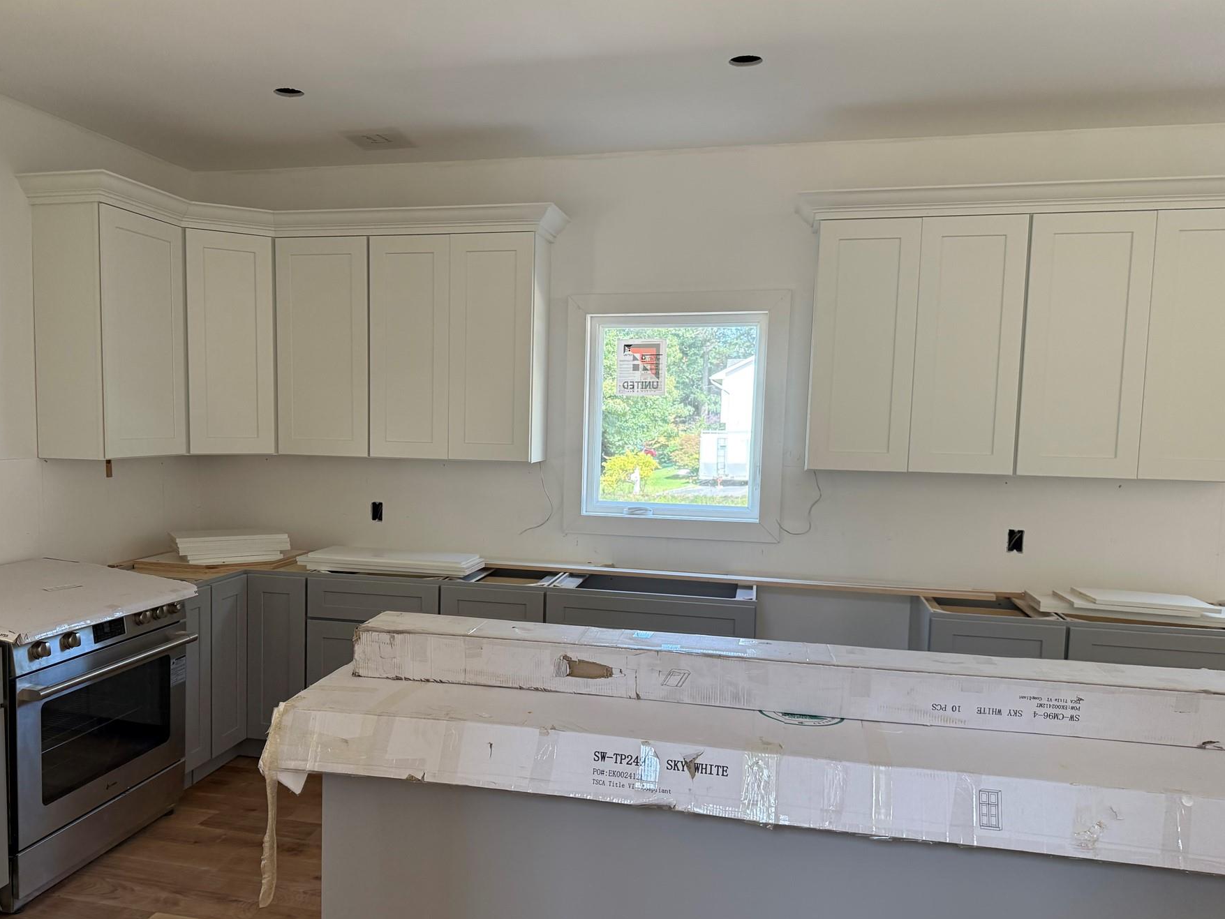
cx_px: 522
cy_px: 513
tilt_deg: -4.5
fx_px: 991
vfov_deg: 49.7
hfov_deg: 63.1
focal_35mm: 28
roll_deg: -1.3
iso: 200
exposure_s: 1/236
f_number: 1.78
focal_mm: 6.76
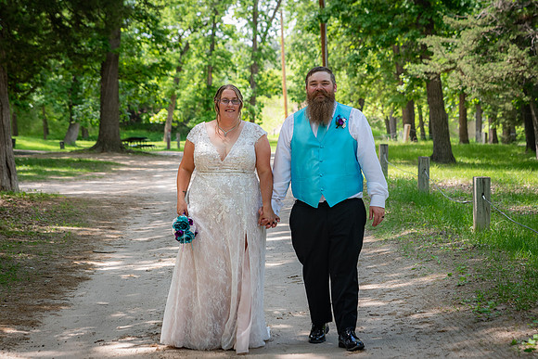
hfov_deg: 23.0
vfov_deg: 15.4
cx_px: 296
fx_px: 1322
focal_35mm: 88
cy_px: 134
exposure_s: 1/160
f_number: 4
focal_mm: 65
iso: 200
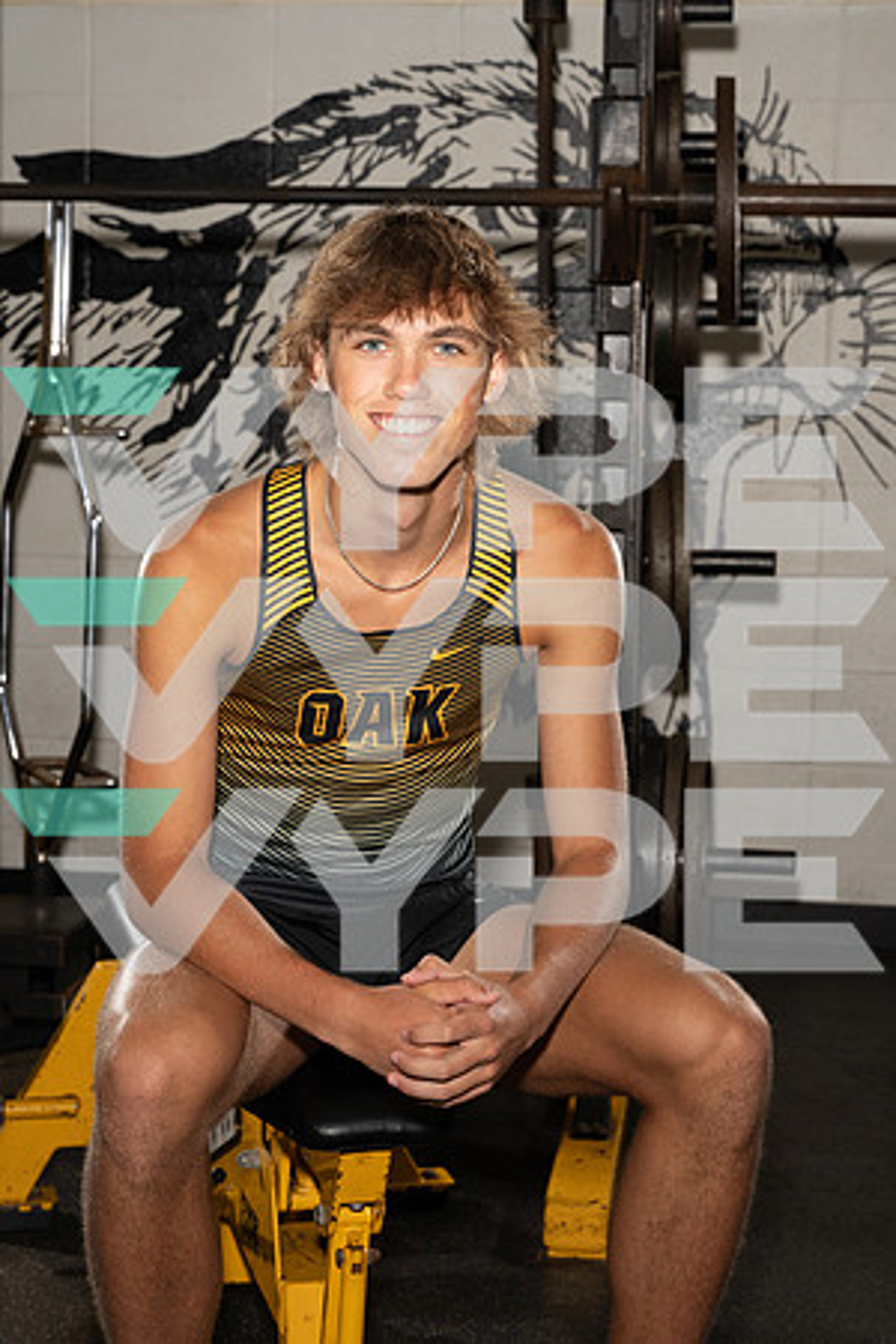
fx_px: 2613
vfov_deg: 28.8
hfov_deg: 19.5
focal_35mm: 70
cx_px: 448
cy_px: 672
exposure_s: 1/250
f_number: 8
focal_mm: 70
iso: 400
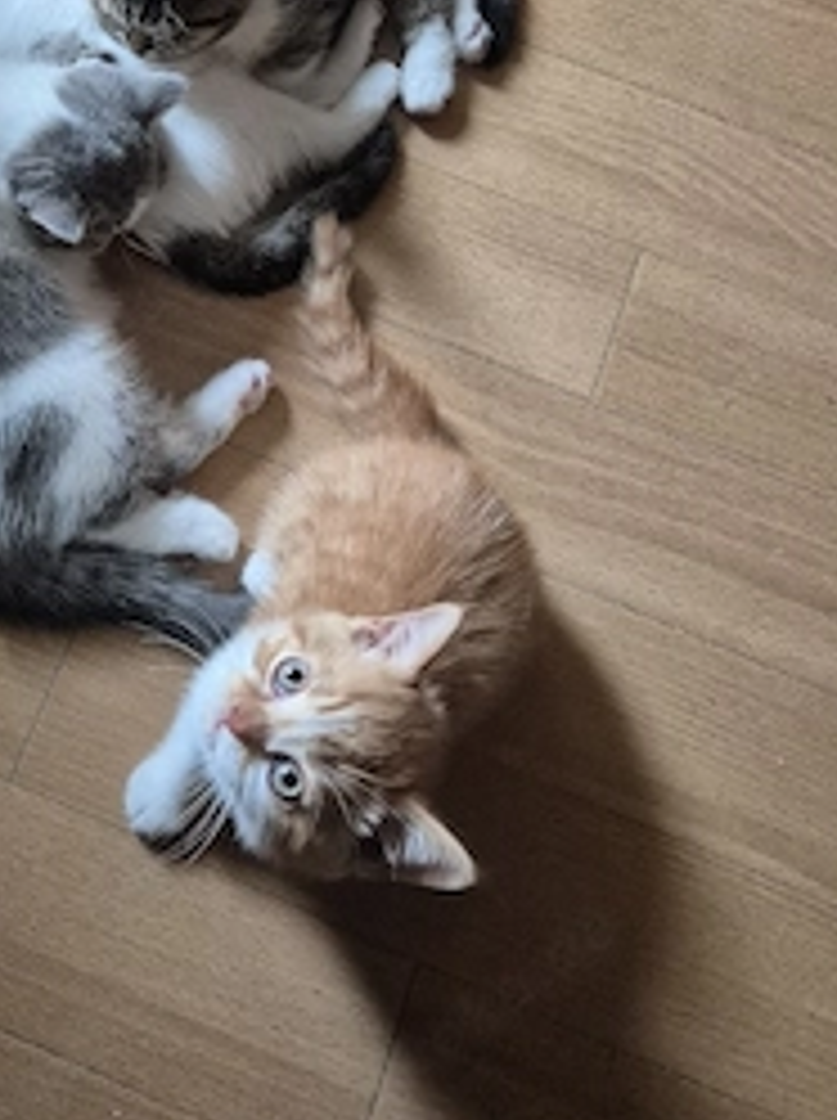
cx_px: 238
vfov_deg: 49.2
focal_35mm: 37
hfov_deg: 37.9
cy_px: 355
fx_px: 1196
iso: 1600
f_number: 1.8
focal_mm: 5.4
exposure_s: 1/100
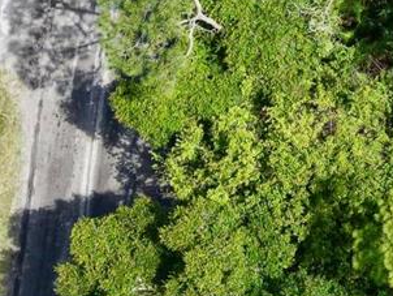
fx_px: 1443
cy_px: -98
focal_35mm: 127
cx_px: 781
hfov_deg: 13.4
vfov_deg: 11.4
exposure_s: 1/180
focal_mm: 8.67
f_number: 1.8
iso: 100
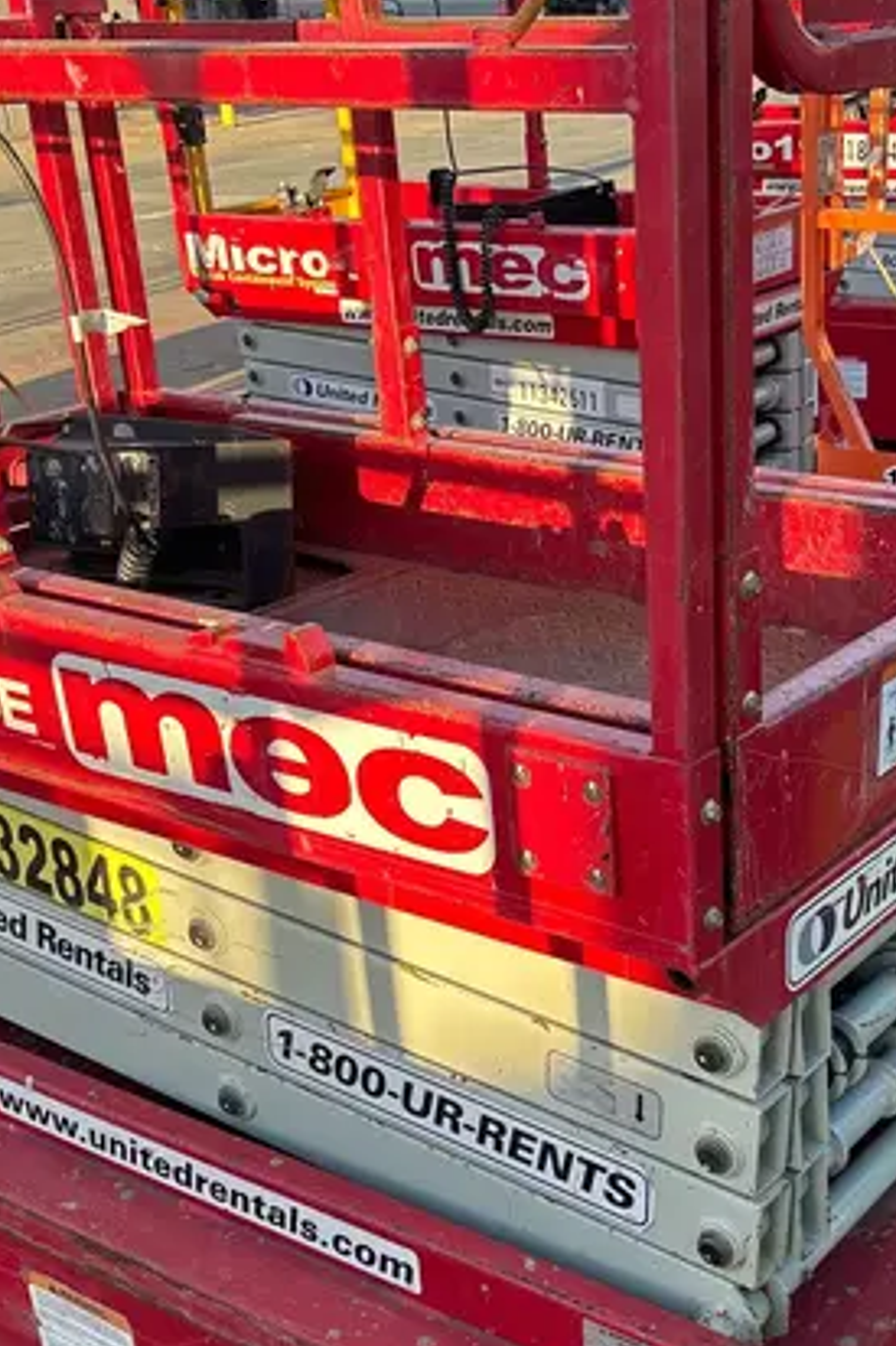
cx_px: 697
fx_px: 1793
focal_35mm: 48
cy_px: 966
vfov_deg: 40.3
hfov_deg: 27.6
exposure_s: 1/338
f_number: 1.6
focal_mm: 5.96
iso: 50
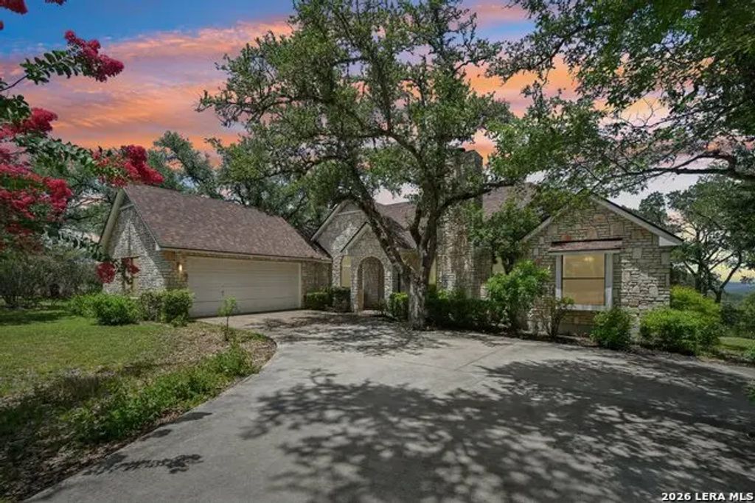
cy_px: 252
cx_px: 378
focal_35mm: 15
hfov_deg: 100.4
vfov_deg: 77.3
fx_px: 315
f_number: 8
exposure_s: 1/1000
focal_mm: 10
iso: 400
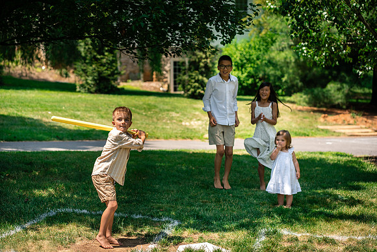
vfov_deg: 16.1
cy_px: 126
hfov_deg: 23.9
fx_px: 890
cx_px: 188
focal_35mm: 85
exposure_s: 1/2500
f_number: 3.5
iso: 320
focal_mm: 85
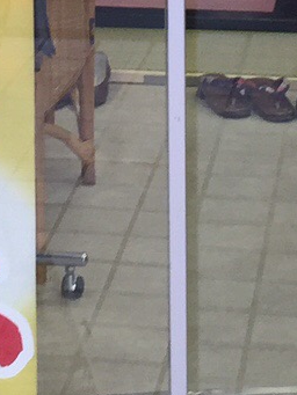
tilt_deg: -2.2
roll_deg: +0.7
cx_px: 95
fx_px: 1989
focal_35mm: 174
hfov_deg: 8.5
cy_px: -380
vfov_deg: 10.5
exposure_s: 1/120
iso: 50
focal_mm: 4.15
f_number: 2.2
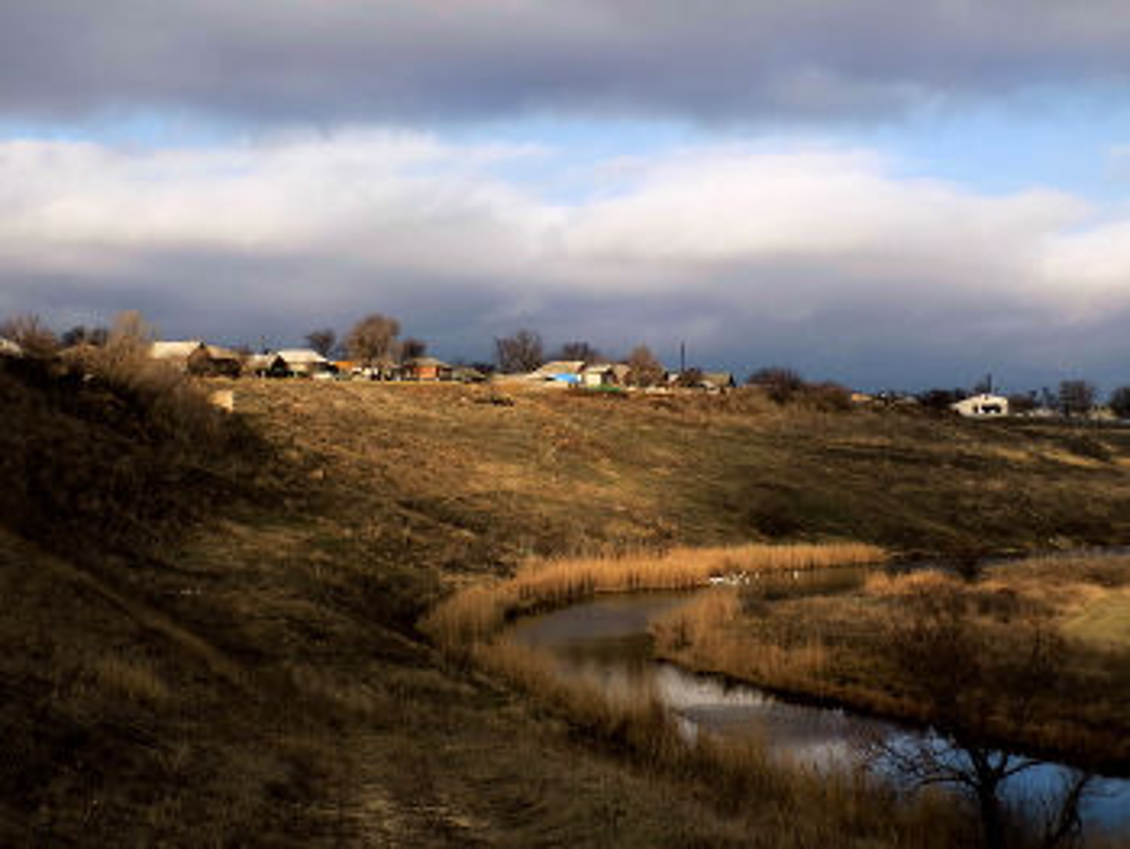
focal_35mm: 46
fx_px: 1503
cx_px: 565
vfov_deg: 31.6
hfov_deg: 41.2
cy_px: 424
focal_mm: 8.1
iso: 80
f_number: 3.7
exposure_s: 1/500
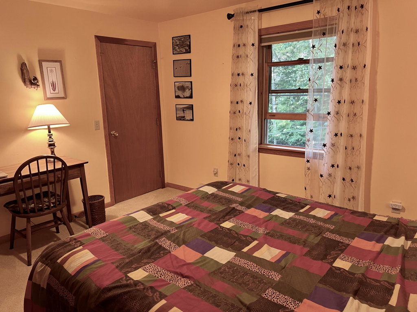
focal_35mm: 26
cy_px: 156
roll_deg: +0.7
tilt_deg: -12.7
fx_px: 313
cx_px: 208
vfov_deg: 53.1
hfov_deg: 67.3
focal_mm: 5.7
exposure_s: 1/60
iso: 160
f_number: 1.5
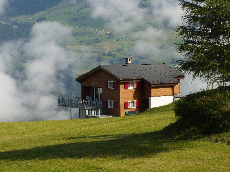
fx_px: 870
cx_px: 115
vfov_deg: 11.3
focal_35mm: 131
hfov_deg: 15.1
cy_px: 86
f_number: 4.3
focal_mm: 23.2
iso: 80
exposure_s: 1/500
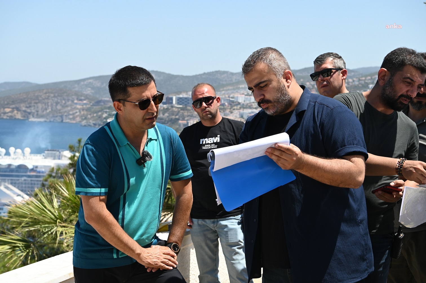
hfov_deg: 28.9
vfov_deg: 19.4
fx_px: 828
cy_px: 142
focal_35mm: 70
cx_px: 213
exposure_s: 1/1250
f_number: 9
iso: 800
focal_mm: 70
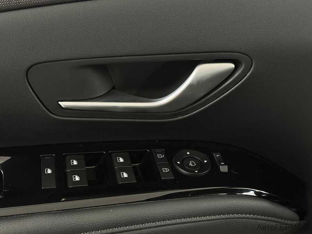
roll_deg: +0.8
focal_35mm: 48
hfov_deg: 39.7
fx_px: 433
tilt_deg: -30.2
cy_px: 117
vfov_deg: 30.3
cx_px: 156
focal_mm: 6.86
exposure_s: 1/33
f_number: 1.78
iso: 500
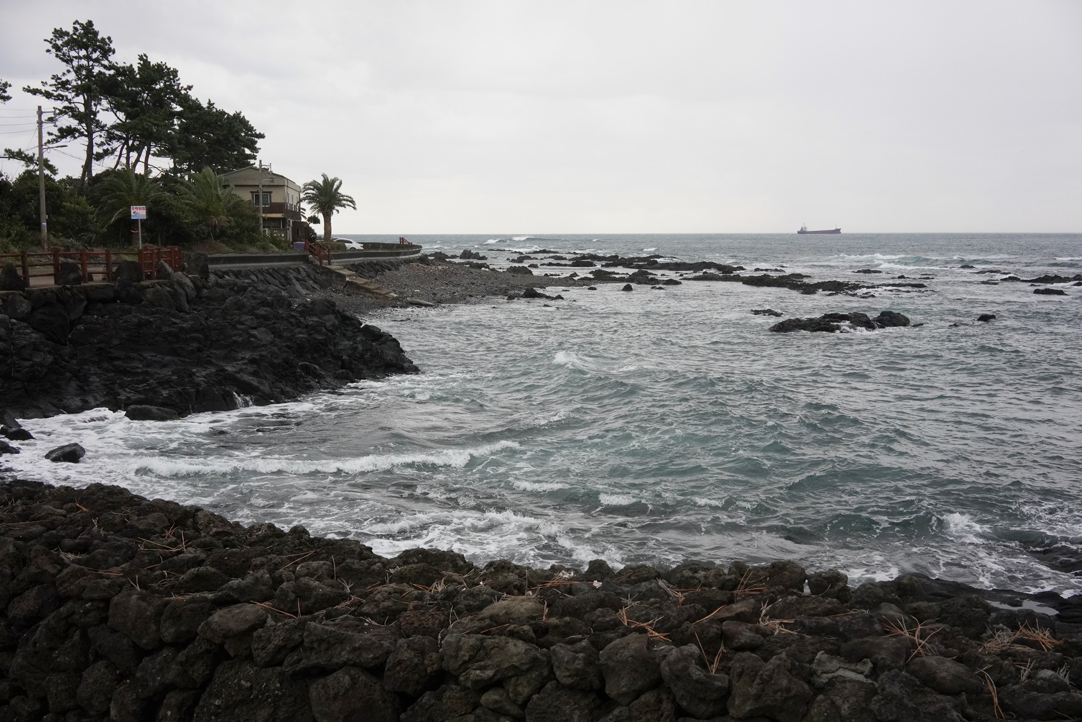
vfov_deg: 37.9
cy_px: 361
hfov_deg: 54.4
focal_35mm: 35
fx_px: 1052
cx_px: 541
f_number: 14
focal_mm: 35
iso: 2500
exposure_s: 1/250
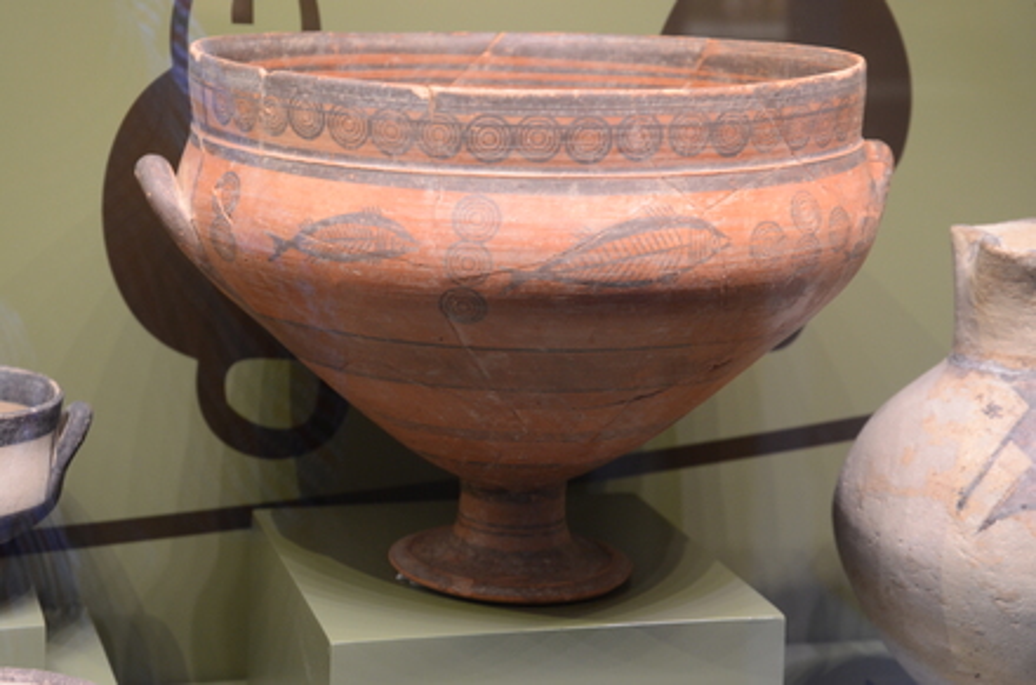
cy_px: 342
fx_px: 2239
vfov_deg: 17.4
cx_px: 518
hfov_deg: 26.1
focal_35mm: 78
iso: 1000
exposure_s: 1/15
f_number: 5
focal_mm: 52
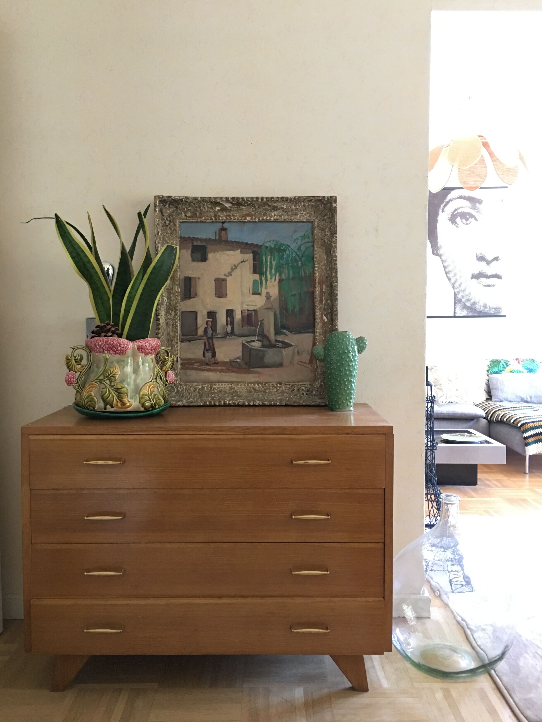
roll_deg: +0.2
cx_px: 271
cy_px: 361
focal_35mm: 29
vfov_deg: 61.7
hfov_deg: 48.2
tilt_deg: -1.6
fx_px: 605
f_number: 2.2
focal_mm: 4.15
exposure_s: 1/8
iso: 100
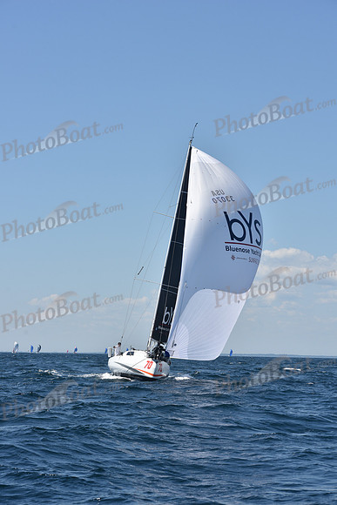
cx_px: 168
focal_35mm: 92
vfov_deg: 22.1
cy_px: 252
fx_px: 1291
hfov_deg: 14.9
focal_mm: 92
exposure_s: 1/1000
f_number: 8
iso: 200
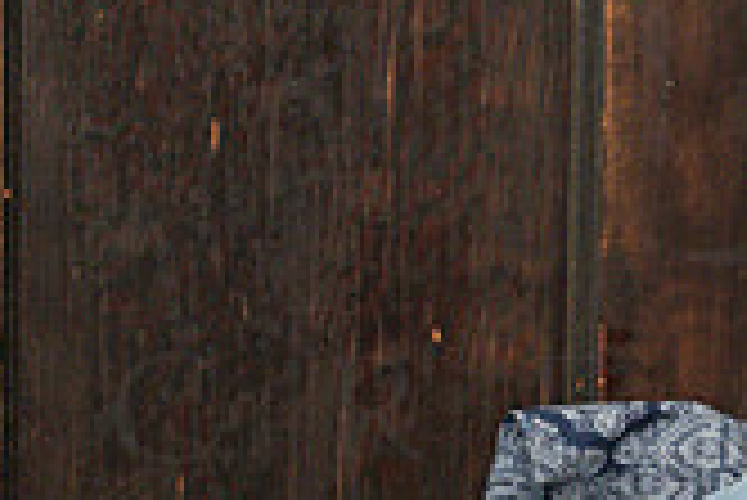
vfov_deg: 7.1
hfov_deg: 10.5
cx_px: 940
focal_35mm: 192
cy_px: 628
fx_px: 3987
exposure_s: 1/320
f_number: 14
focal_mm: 55
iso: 800
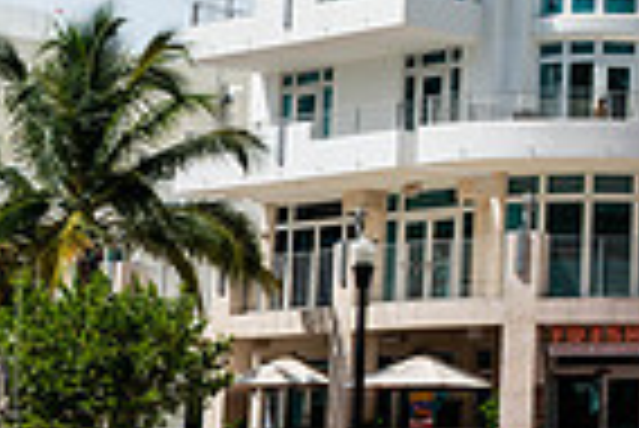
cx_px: 1251
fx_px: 1741
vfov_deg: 14.0
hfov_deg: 16.3
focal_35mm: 98
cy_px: 142
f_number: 11
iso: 100
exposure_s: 1/200
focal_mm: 24
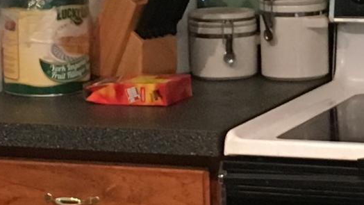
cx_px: 313
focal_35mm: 181
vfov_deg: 6.7
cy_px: 0
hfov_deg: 11.8
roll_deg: +0.9
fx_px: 1747
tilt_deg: -5.1
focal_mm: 4.15
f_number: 2.2
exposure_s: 1/24
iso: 200
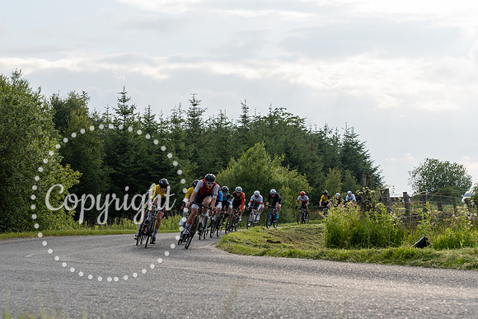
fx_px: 1247
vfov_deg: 14.5
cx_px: 193
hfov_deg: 21.7
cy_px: 219
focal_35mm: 94
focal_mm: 68
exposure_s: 1/500
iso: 200
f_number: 6.3
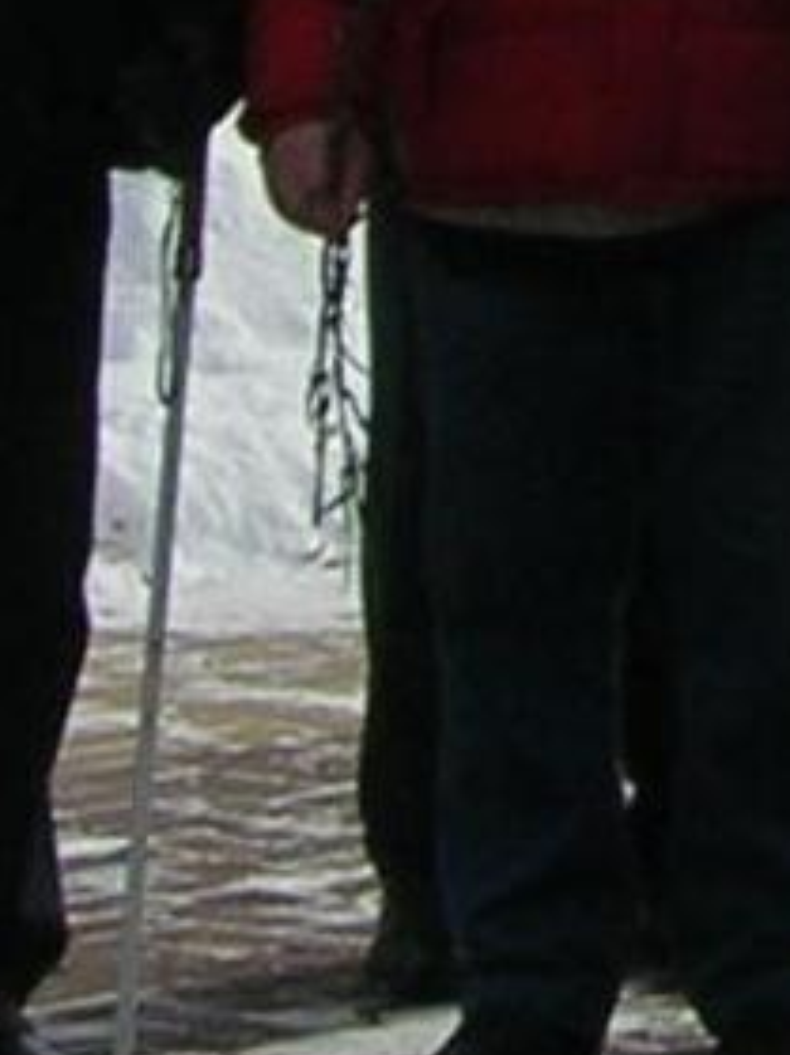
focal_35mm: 312
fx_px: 9501
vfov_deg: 6.2
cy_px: -1085
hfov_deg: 4.4
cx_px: 2996
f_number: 4.8
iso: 64
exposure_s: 1/597
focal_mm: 7.8
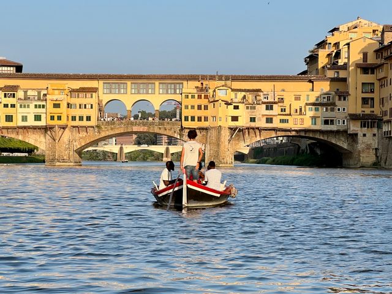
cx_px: 196
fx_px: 872
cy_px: 147
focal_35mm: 77
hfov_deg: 25.3
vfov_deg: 19.1
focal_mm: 9
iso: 32
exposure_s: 1/536
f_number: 2.8
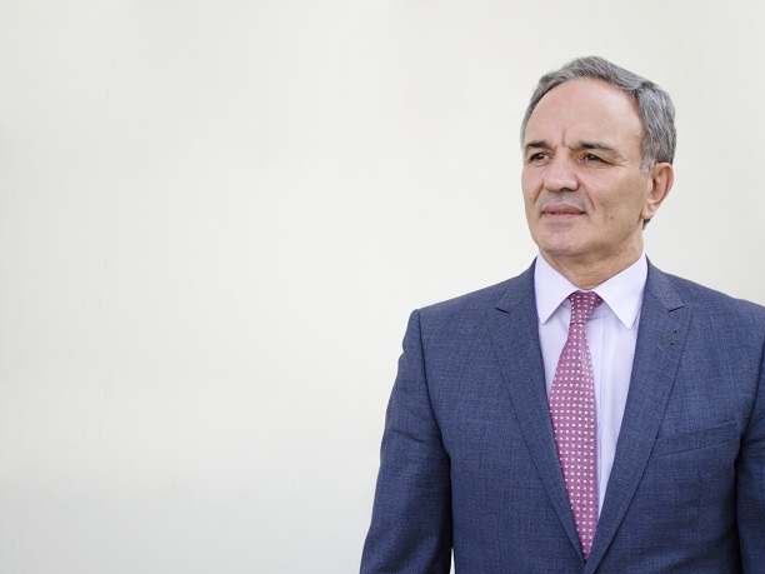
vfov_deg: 16.3
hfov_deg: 21.6
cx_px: 436
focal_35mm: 91
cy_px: 288
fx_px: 2001
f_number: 6.3
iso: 200
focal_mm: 55
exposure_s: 1/160
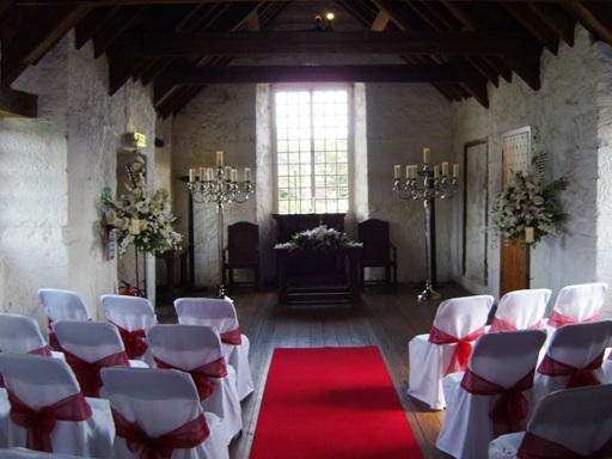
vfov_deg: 40.7
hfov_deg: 52.6
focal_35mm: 35
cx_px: 306
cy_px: 230
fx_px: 619
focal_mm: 7.4
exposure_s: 1/60
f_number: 2.8
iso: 80
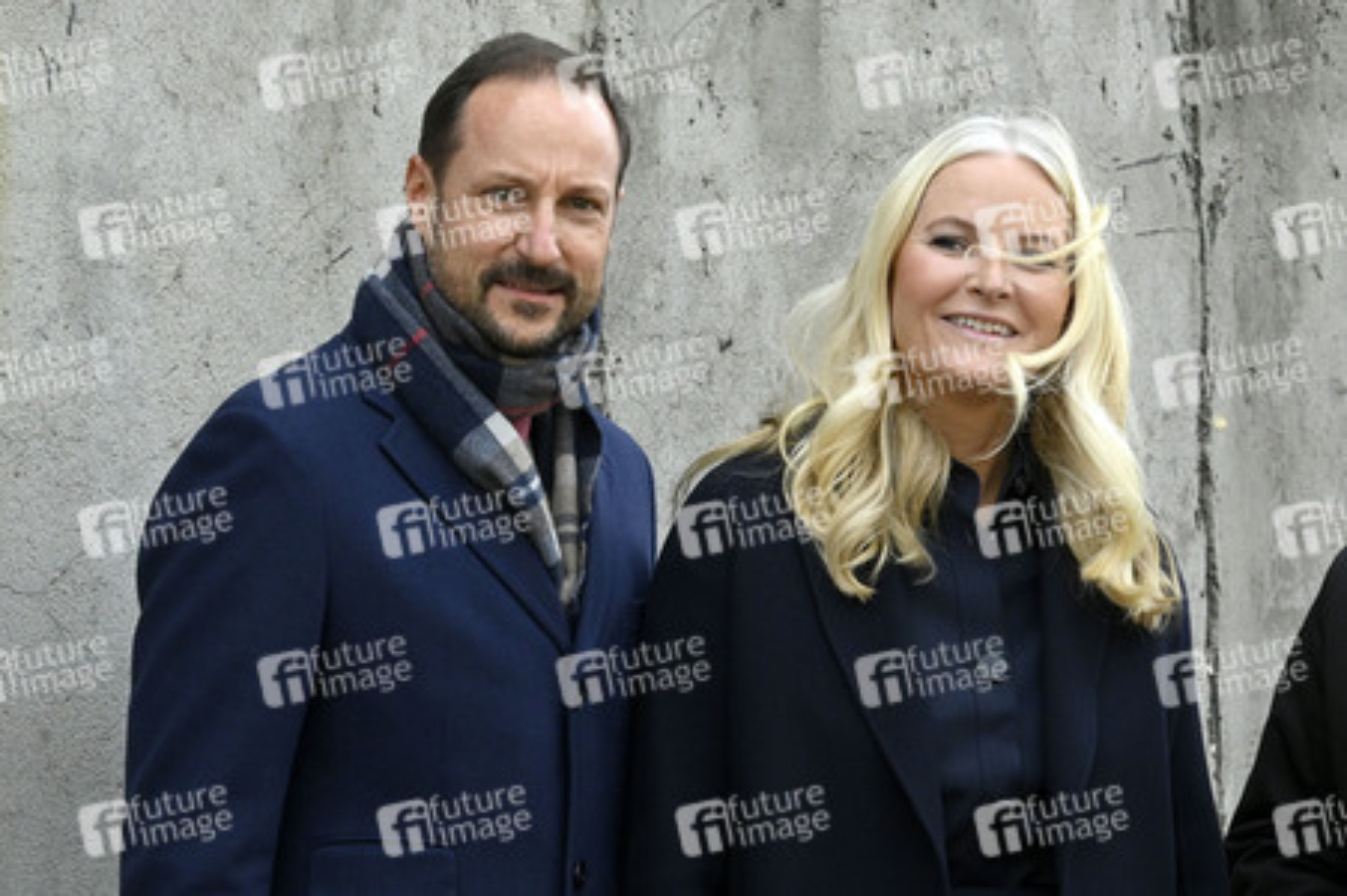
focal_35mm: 100
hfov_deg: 20.4
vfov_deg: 13.7
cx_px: 674
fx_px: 3739
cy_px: 448
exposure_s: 1/320
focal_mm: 100
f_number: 16
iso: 4000
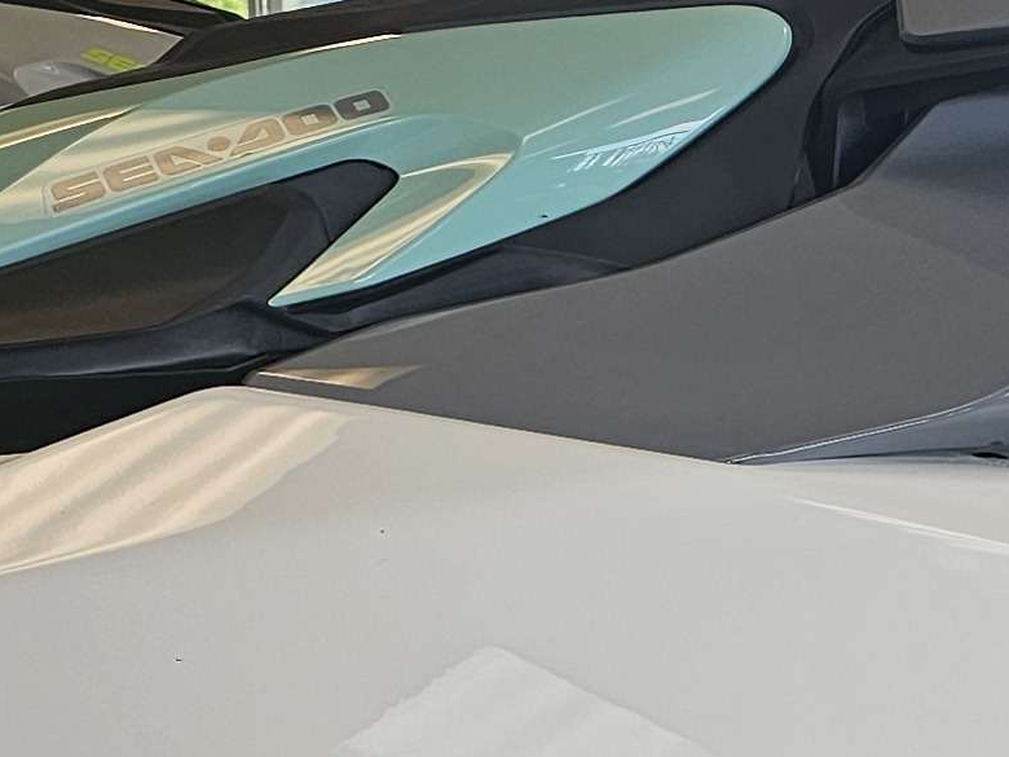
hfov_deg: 15.7
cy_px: 719
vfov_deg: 12.4
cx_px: 1384
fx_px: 3440
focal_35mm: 118
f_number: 1.7
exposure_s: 1/120
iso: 50
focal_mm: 6.3
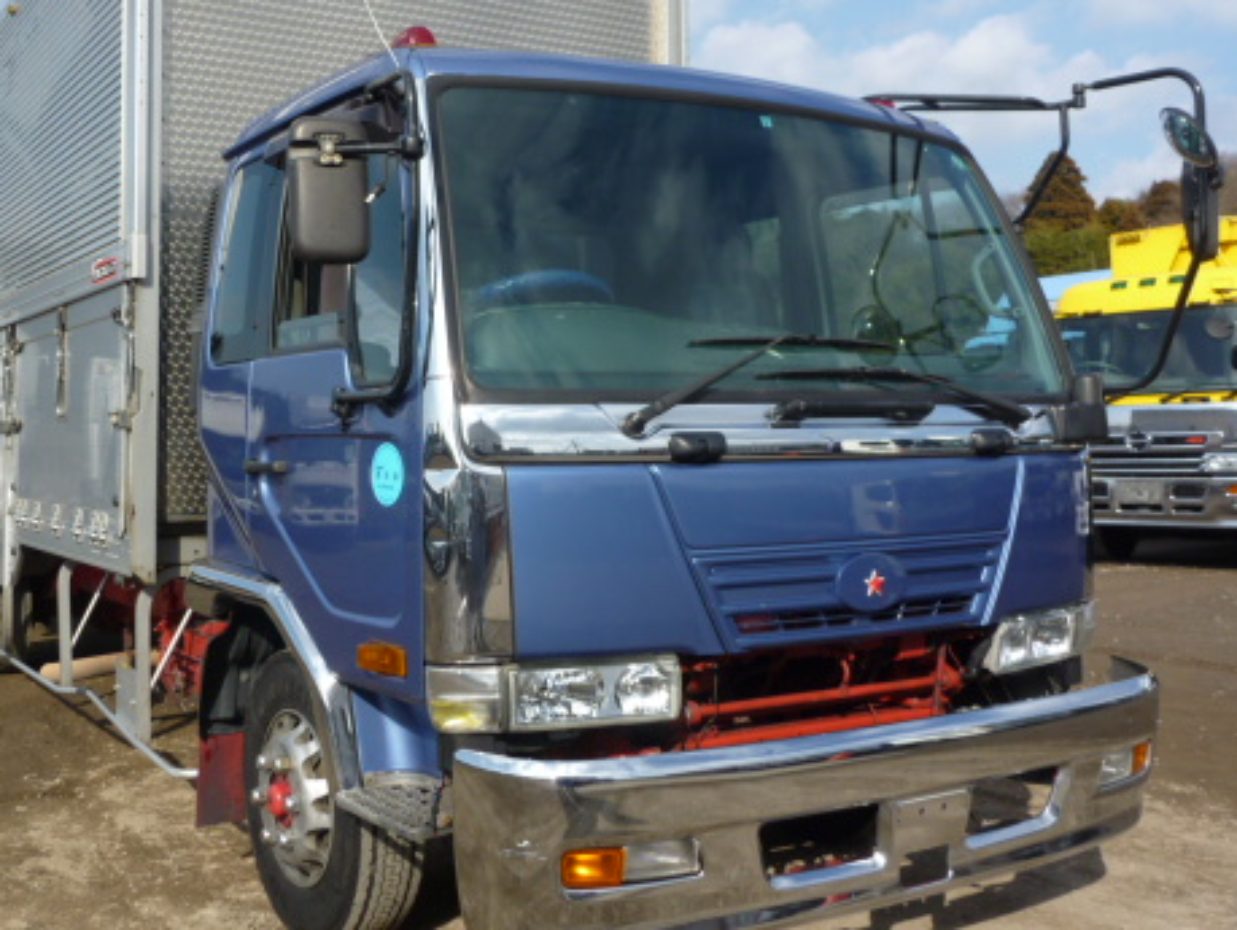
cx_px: 477
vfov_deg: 36.7
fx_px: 1395
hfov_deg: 47.5
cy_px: 369
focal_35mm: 39
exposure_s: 1/640
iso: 80
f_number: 3.3
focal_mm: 4.9
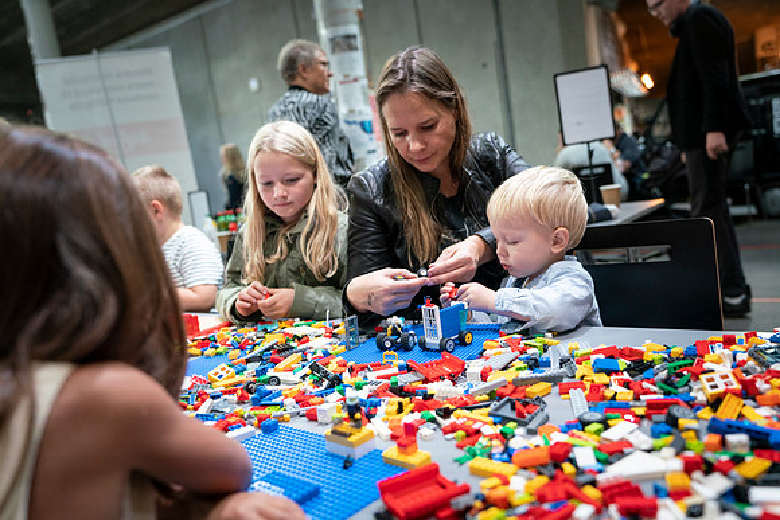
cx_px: 390
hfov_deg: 61.9
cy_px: 260
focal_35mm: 30
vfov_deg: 43.6
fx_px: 650
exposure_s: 1/160
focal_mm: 30
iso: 2500
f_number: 2.8
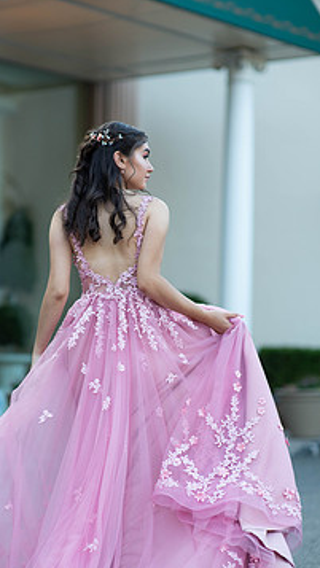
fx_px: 1688
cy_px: 340
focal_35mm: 112
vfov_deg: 19.1
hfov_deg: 10.8
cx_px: 98
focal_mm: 85
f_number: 2
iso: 250
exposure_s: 1/640
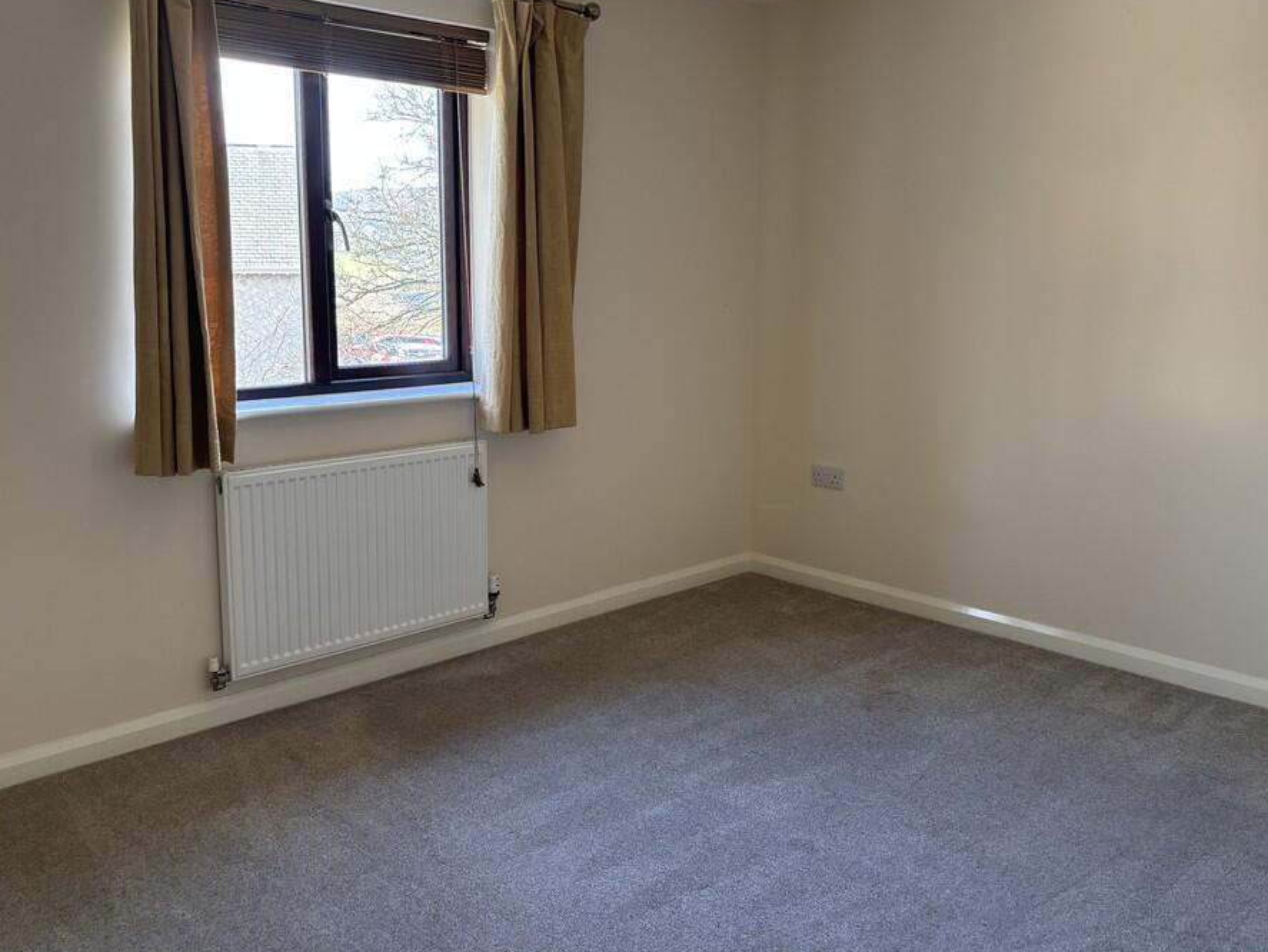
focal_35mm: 30
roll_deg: +0.1
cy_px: 419
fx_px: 1099
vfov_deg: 46.7
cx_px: 606
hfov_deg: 59.9
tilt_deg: -8.2
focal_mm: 5.96
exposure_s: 1/100
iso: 125
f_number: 1.6
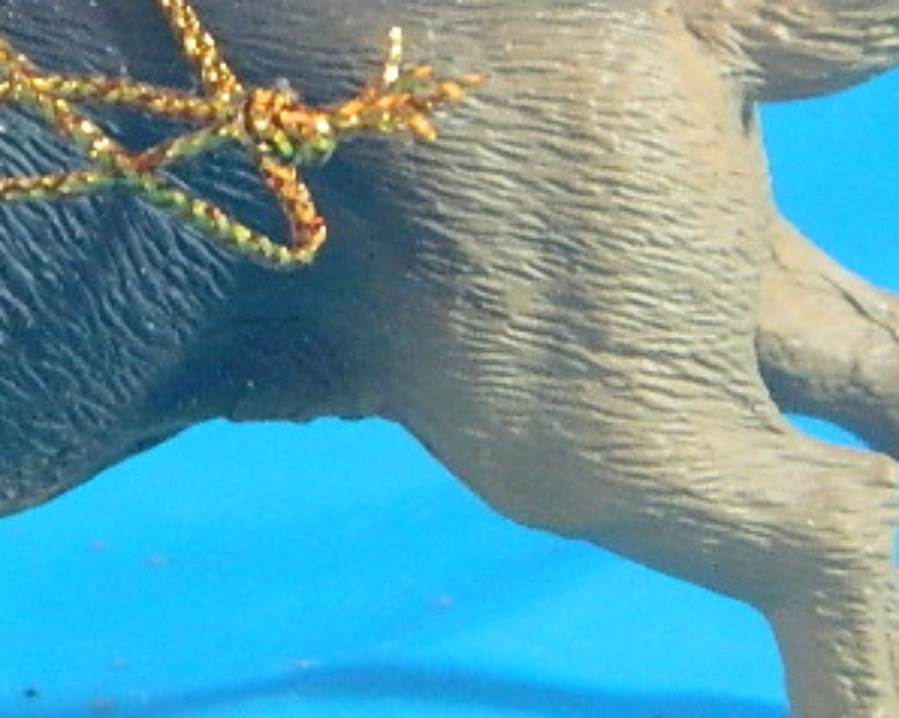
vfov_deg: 4.5
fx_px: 9200
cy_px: -48
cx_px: -30
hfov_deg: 5.6
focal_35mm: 346
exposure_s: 1/13
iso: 400
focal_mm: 18.6
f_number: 4.5
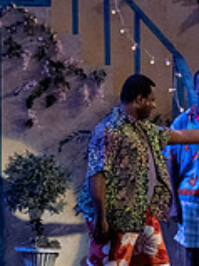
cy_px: 153
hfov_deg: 4.9
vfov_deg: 6.6
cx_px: 356
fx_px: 2295
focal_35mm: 299
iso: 4000
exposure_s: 1/320
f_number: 3.2
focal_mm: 85
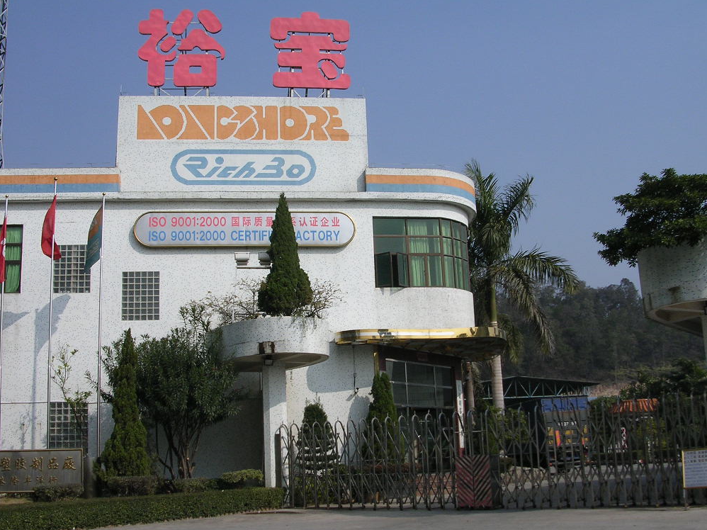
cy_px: 270
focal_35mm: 39
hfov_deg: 47.9
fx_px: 796
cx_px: 348
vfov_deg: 36.8
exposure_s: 1/546
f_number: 5.6
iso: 100
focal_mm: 5.8
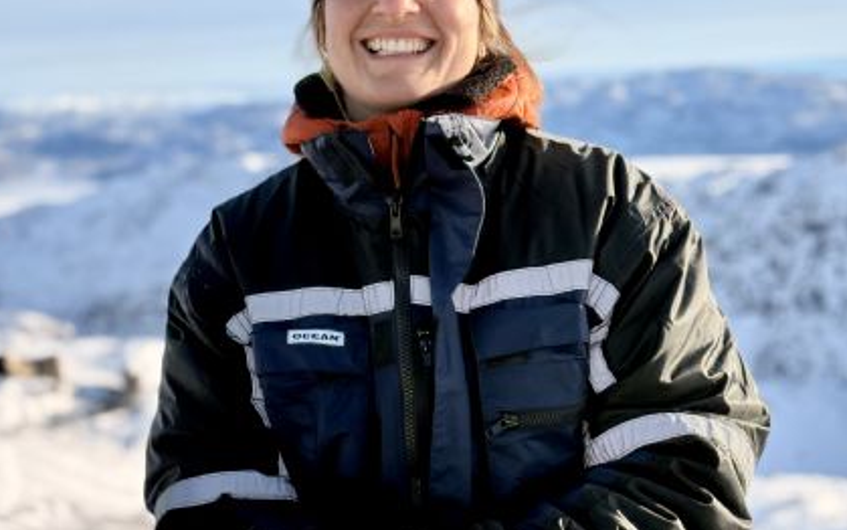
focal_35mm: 79
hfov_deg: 26.1
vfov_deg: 16.5
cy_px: 307
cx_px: 400
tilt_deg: -7.7
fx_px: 1824
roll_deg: +2.8
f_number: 1.6
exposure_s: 1/3125
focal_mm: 5.96
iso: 40
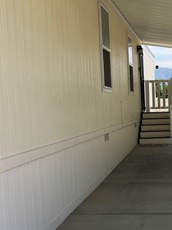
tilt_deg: -4.1
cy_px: 135
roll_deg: +2.6
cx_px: 162
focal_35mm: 60
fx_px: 398
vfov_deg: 32.1
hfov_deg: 23.6
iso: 50
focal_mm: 5.1
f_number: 1.6
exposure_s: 1/1748
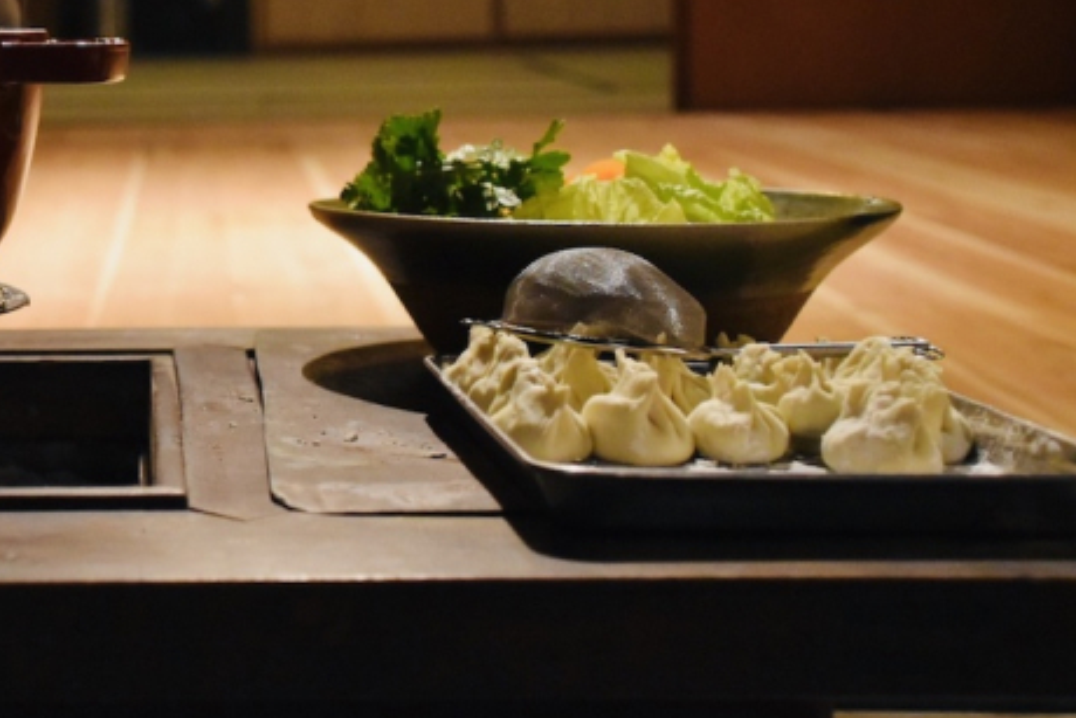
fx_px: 2182
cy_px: 165
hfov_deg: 26.9
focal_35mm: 73
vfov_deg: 18.5
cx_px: 143
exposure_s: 1/40
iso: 3200
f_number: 4
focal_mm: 28
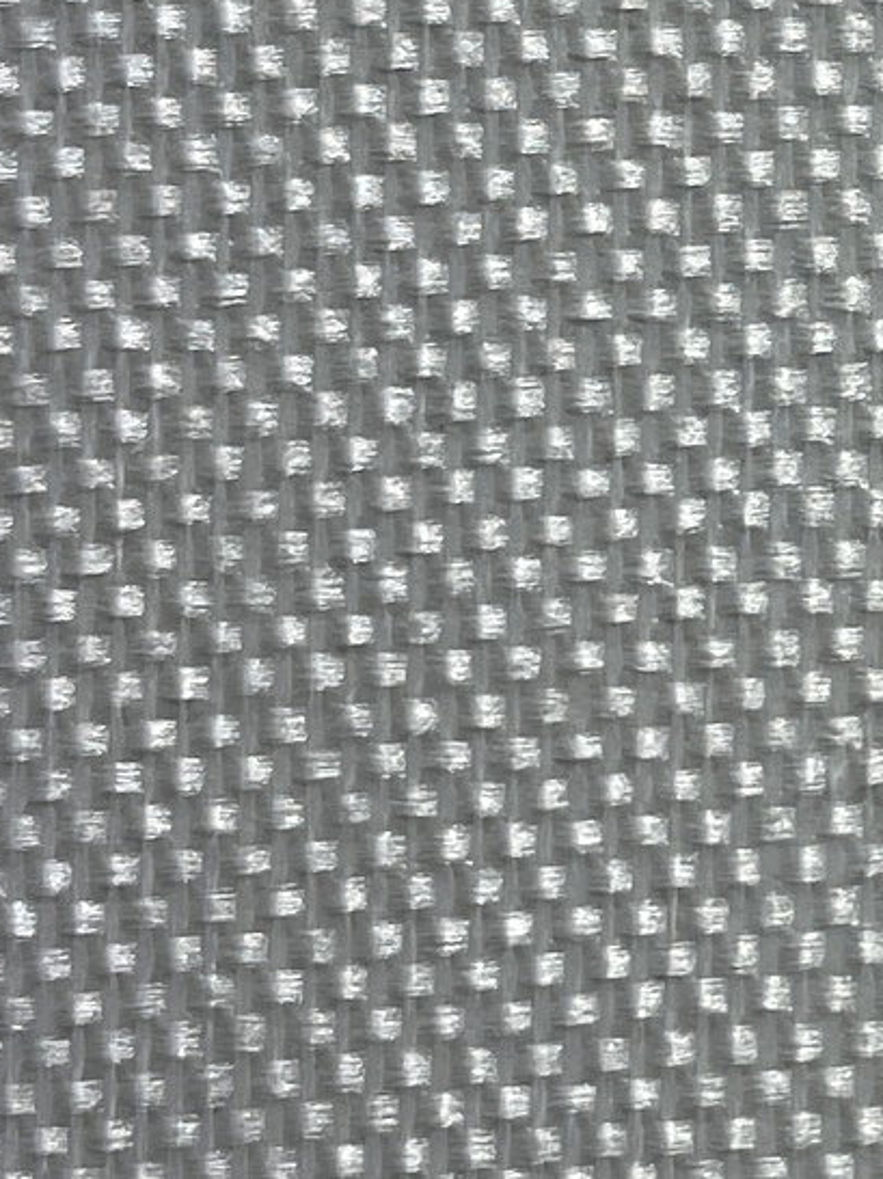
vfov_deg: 15.4
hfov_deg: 11.2
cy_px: 260
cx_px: 1367
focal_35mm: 127
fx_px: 4323
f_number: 1.6
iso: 32
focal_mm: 4.2
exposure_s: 1/300
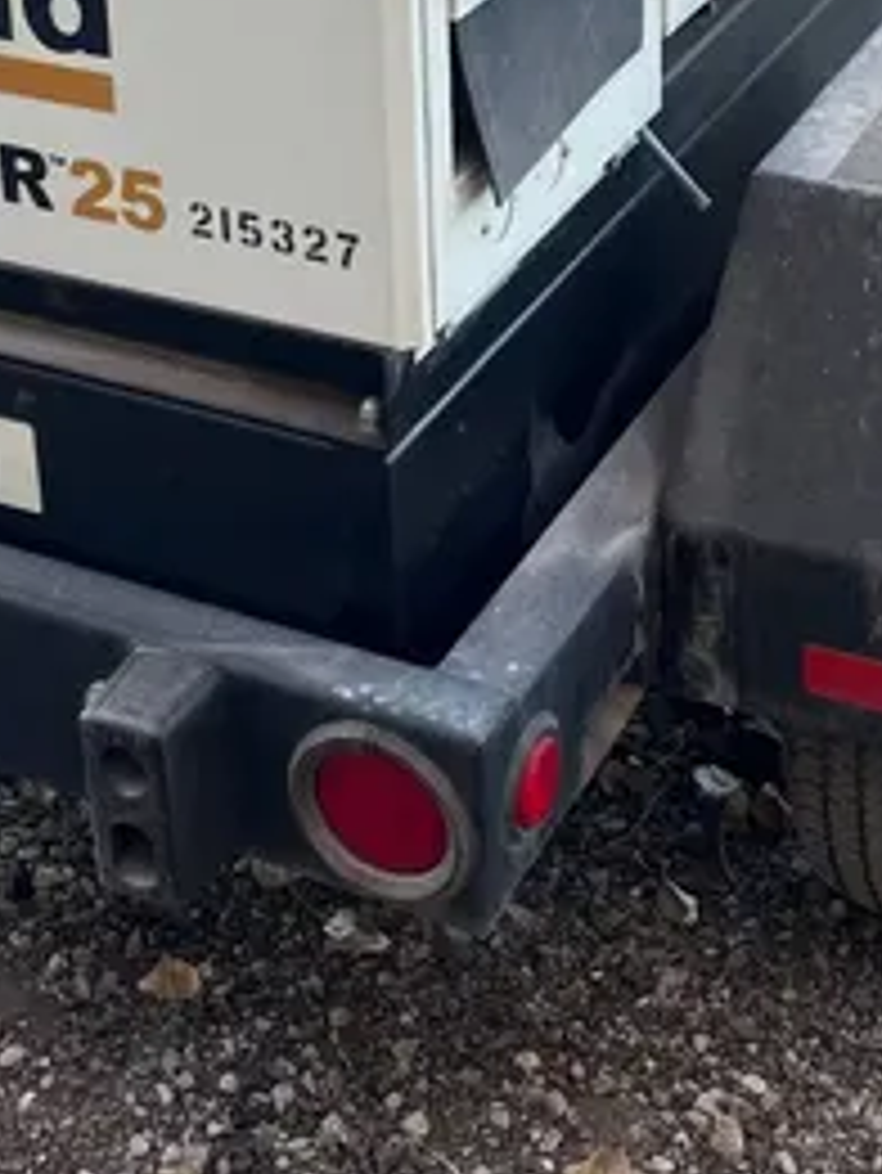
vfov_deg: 25.3
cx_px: 320
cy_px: -7
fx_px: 2478
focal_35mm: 73
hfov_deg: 20.1
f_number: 1.6
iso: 40
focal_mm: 5.1
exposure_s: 1/154
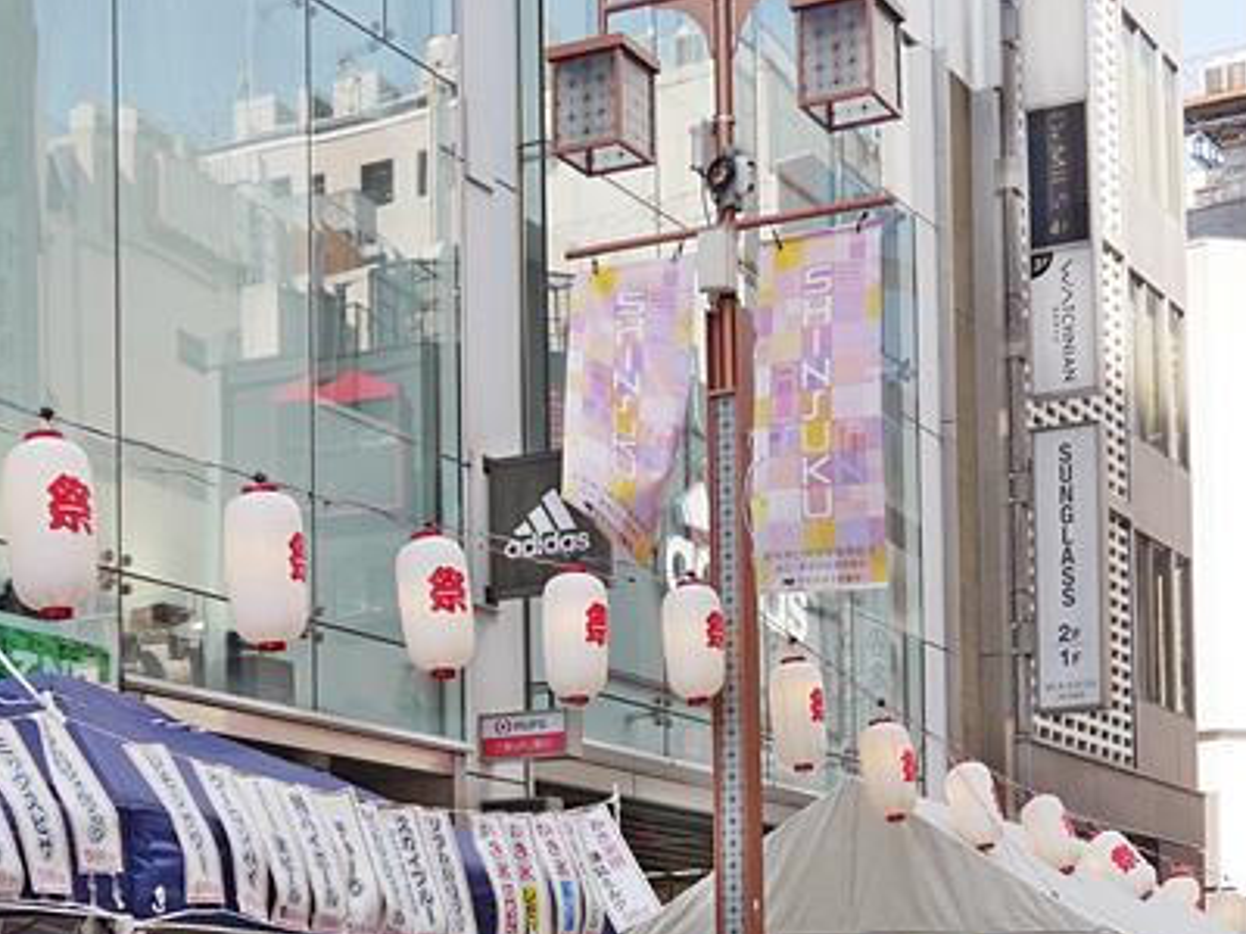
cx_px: 598
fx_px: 2520
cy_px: 1054
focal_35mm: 70
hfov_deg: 27.8
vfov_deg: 20.0
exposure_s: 1/500
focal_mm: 14
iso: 200
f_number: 4
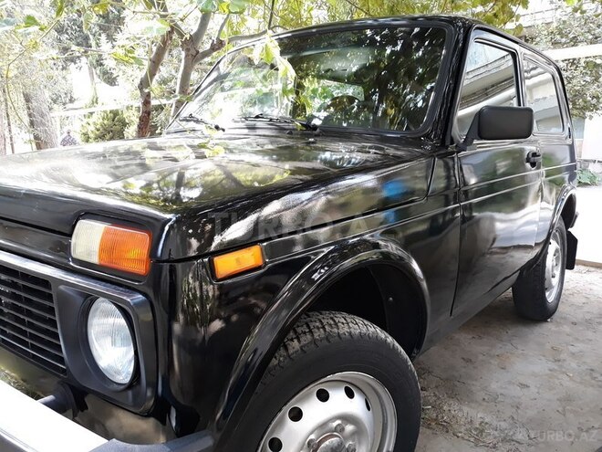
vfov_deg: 51.4
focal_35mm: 27
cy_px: 226
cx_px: 301
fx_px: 470
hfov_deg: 65.3
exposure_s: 1/100
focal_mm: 3.71
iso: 80
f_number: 1.7
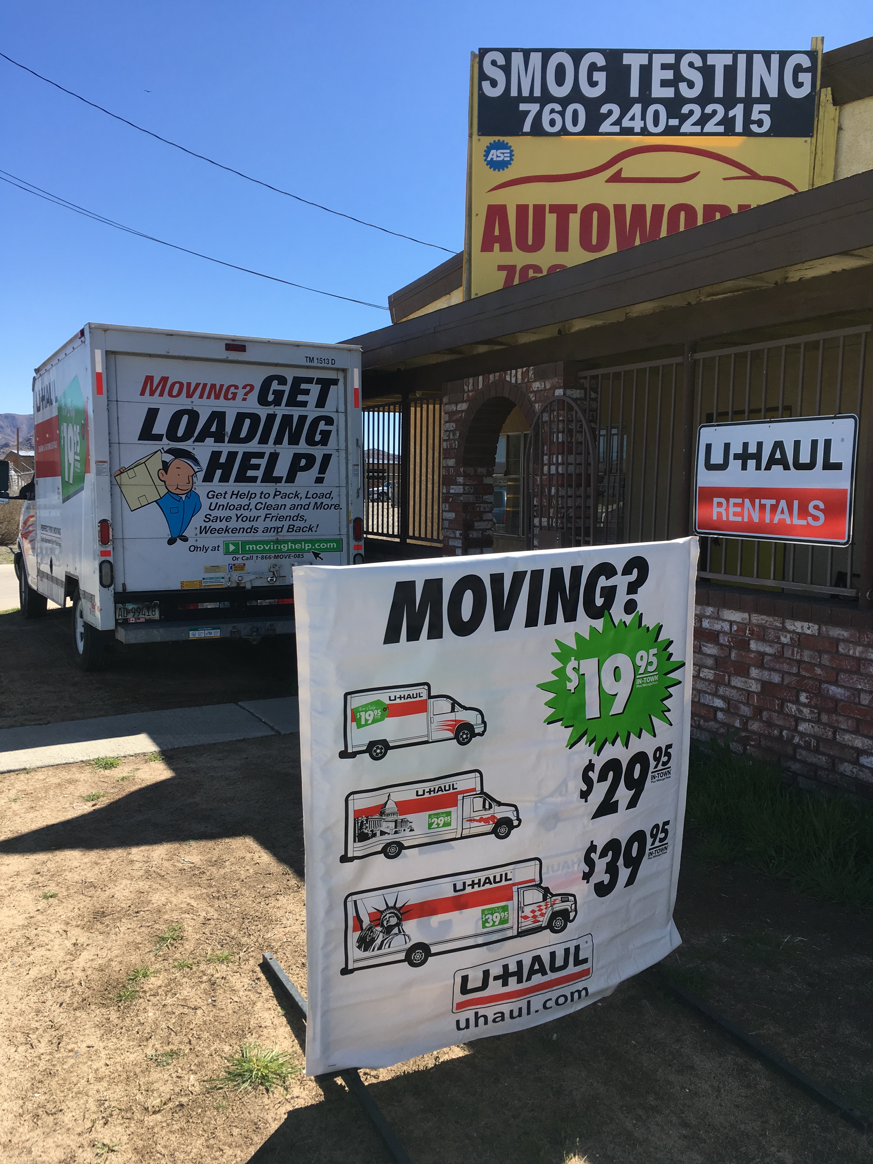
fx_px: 975
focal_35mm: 29
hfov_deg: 48.2
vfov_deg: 61.7
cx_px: 436
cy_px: 582
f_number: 2.2
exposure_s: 1/1202
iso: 25
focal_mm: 4.15
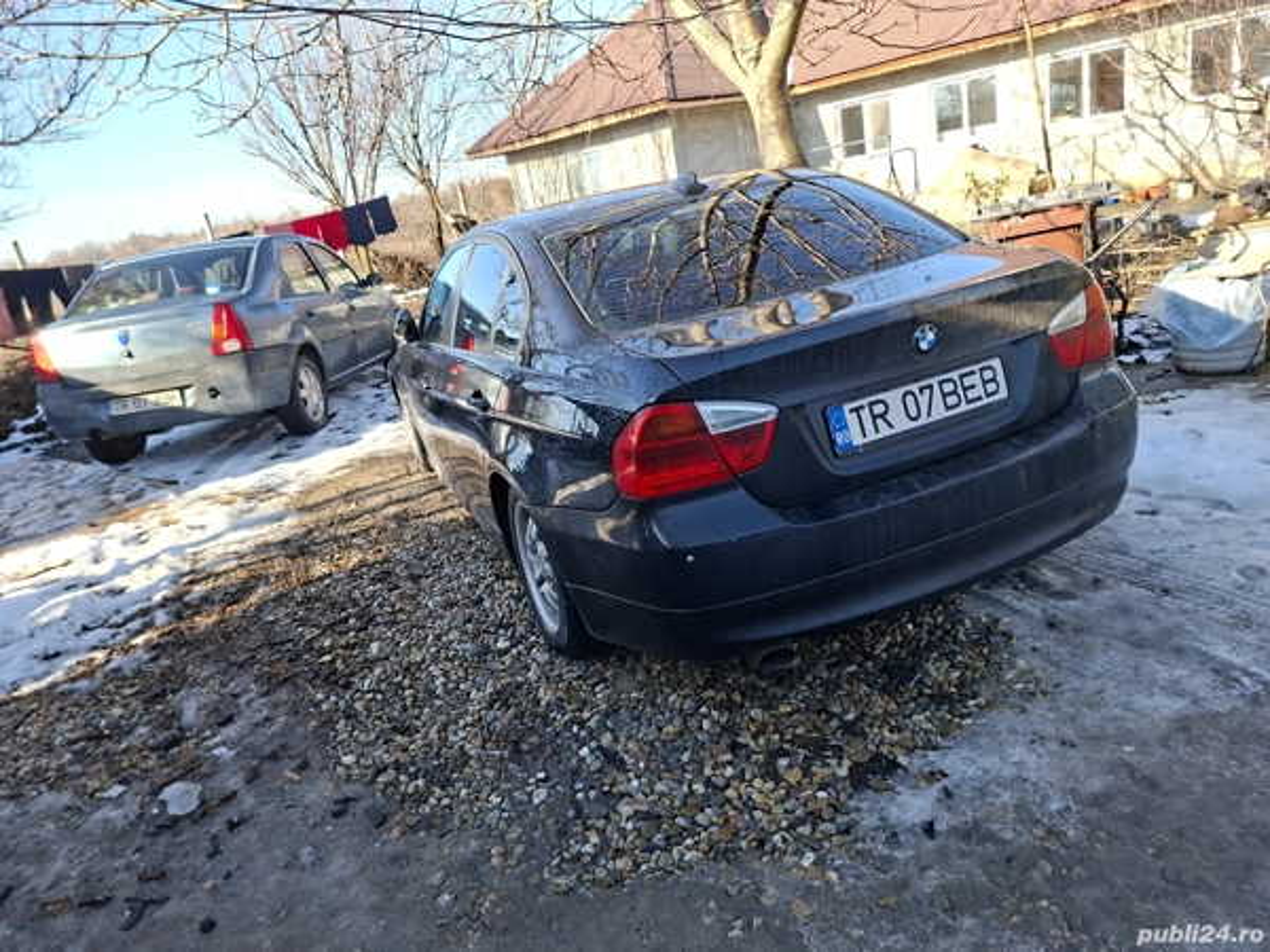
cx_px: 635
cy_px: 476
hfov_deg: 73.9
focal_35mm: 23
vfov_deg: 58.9
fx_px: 844
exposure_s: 1/452
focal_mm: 5.54
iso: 50
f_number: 1.8
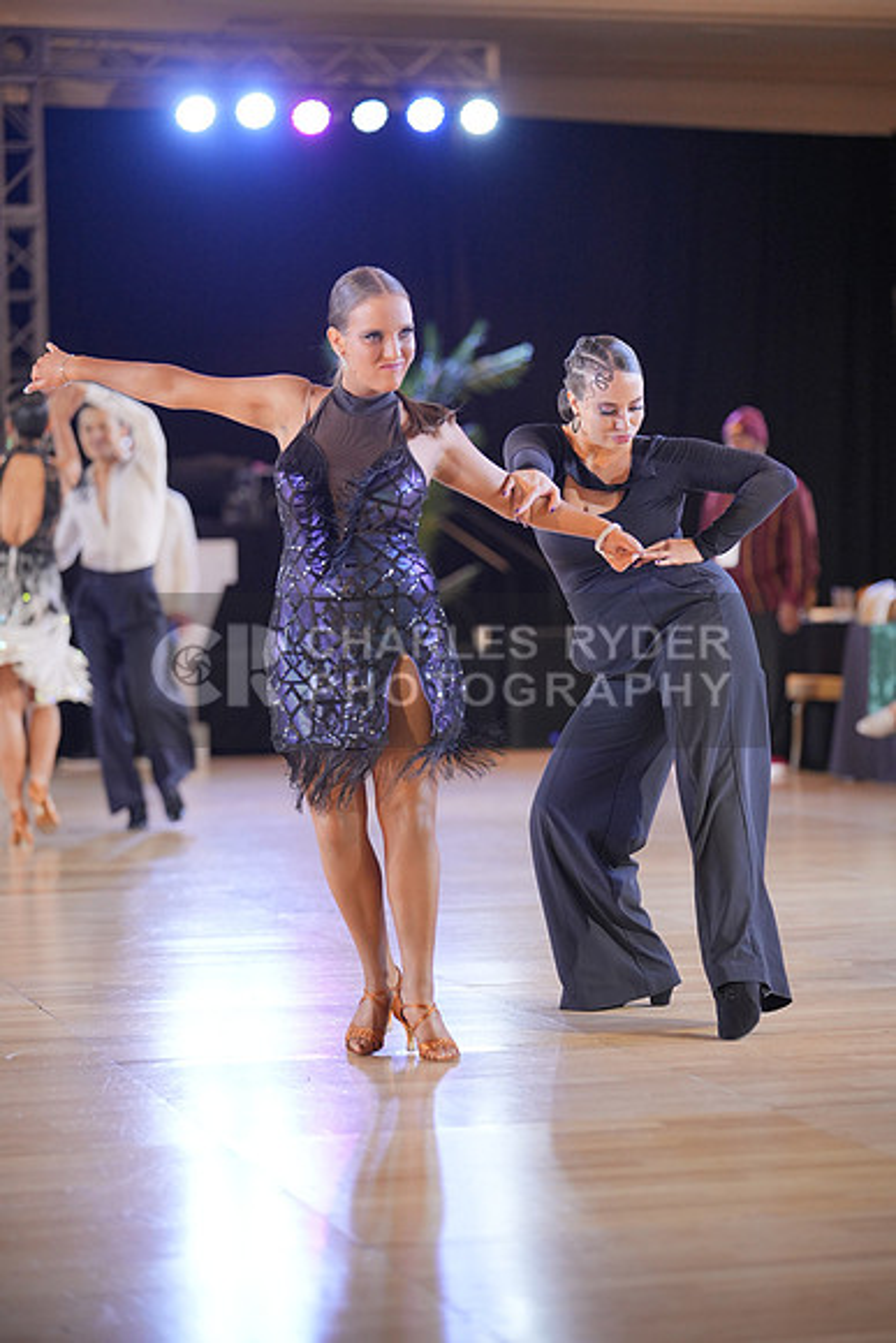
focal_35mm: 90
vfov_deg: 22.6
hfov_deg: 15.2
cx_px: 448
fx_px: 3358
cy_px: 672
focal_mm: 90
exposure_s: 1/500
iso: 1600
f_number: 2
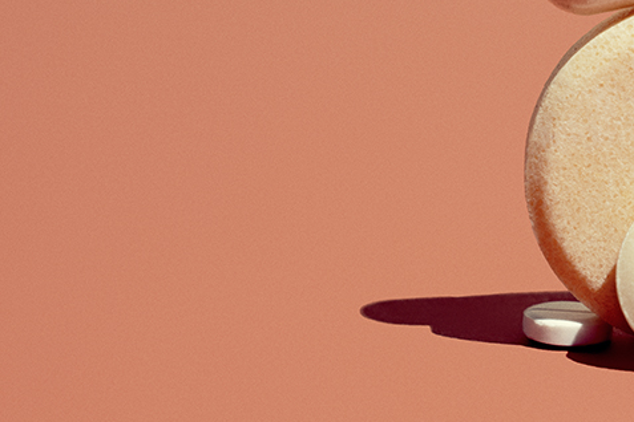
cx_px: 744
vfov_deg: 5.2
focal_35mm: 264
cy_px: 110
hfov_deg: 7.7
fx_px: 4649
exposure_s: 1/25
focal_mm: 105
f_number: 13
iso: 100
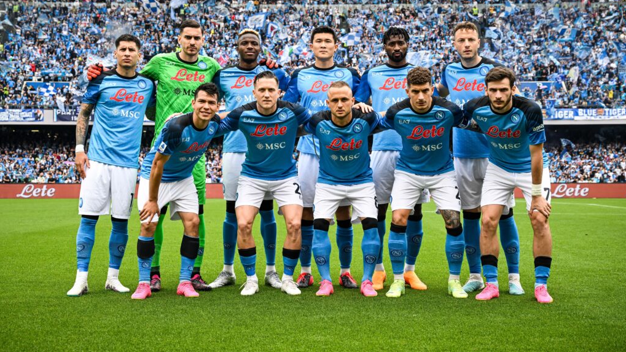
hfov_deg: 34.9
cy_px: 145
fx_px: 996
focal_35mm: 60
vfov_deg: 20.0
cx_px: 313
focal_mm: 57
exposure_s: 1/1000
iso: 800
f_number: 6.3
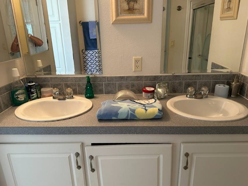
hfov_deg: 71.6
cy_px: 93
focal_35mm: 24
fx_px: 172
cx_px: 124
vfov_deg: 56.8
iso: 160
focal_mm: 6.86
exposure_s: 1/60
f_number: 1.78
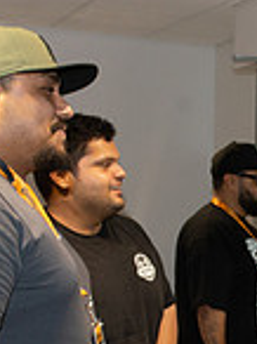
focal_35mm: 92
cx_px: 316
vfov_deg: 21.0
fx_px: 913
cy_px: 298
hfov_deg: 15.4
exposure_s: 1/60
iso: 640
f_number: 6.3
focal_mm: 24
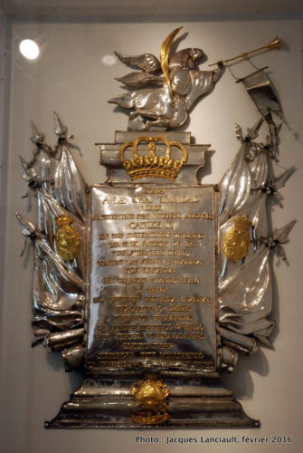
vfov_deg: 29.2
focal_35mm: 69
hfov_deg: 19.8
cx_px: 152
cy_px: 226
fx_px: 868
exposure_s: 1/40
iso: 1000
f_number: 4.5
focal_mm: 46
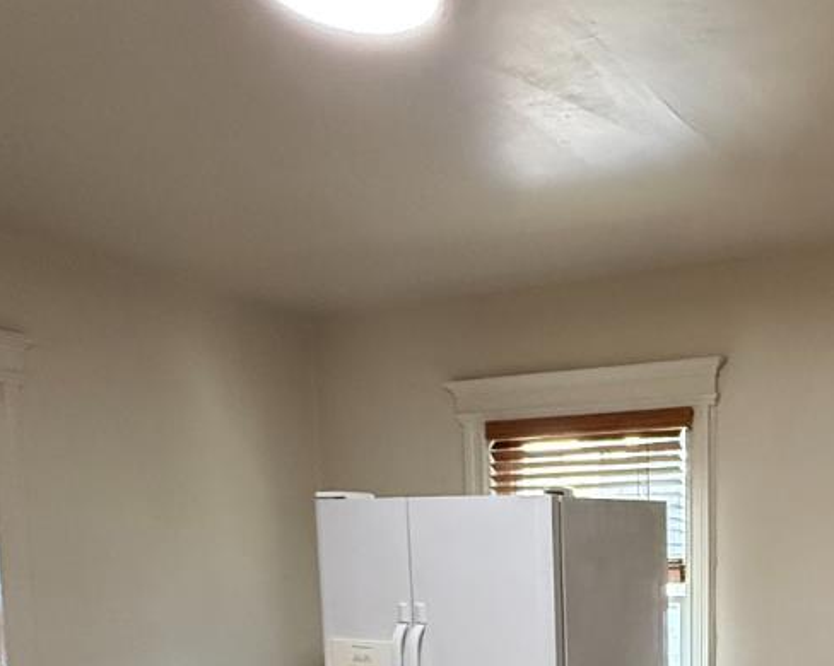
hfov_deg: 40.9
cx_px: 731
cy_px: 684
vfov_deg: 32.5
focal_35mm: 42
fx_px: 1036
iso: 640
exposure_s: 1/120
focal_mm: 2.22
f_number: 2.2
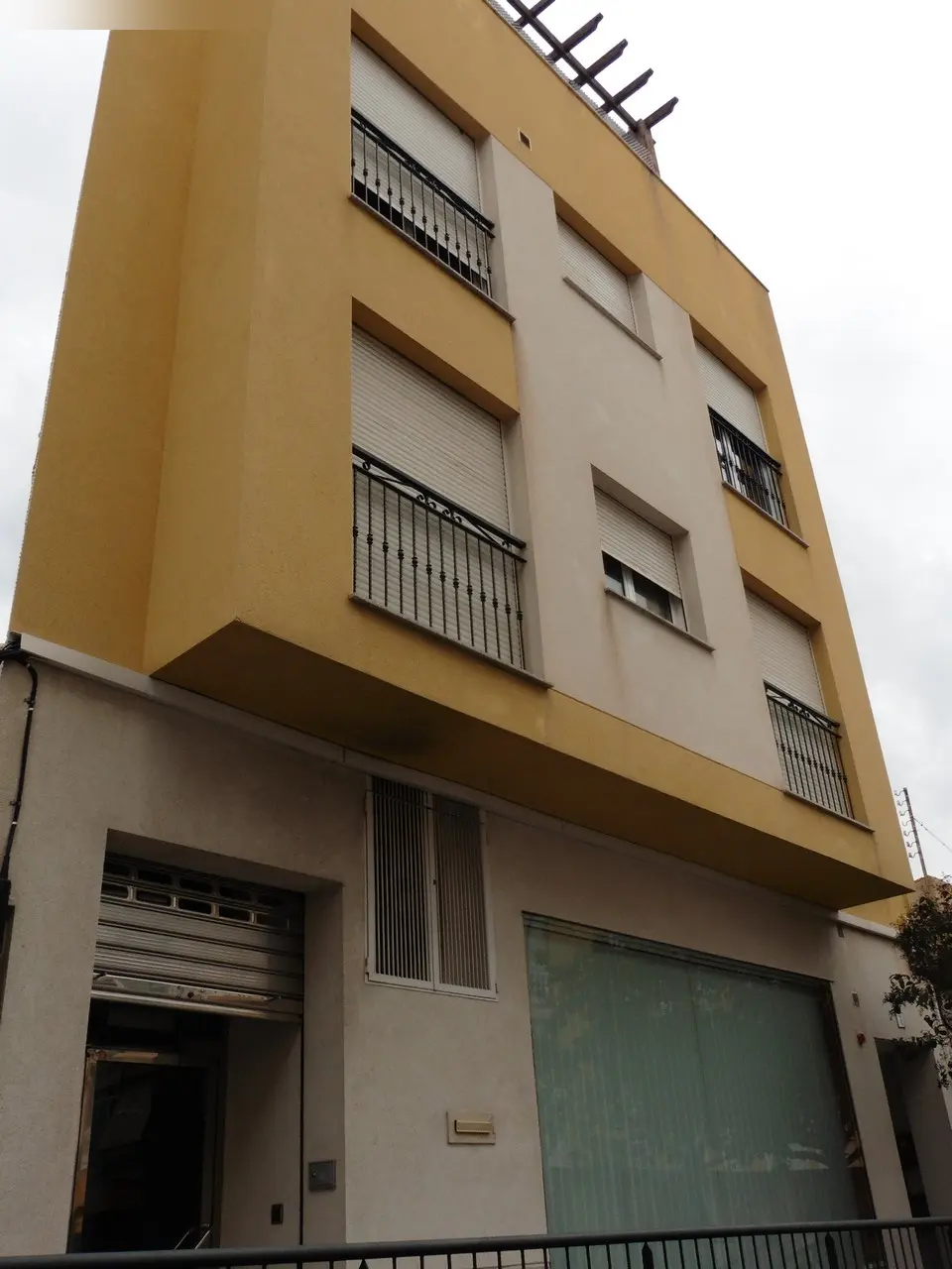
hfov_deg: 46.8
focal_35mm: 30
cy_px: 634
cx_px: 476
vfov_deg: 60.0
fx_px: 1100
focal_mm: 5.4
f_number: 4.5
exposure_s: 1/400
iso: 100
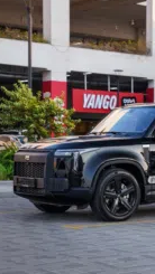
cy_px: 163
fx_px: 718
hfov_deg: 12.2
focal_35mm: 98
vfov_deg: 21.7
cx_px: 153
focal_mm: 51.2
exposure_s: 1/50
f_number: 2.8
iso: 250
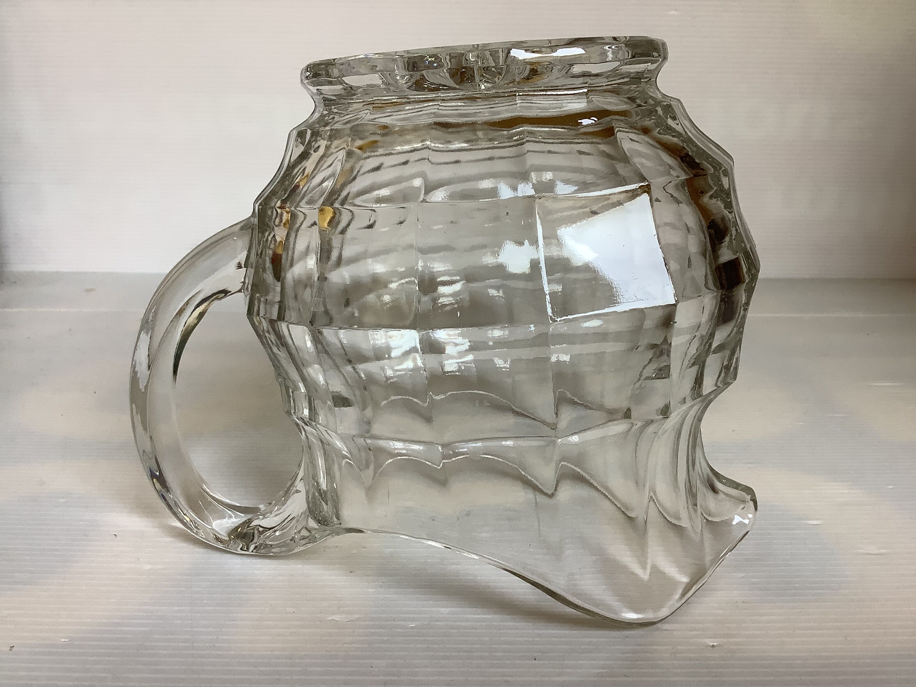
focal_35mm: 31
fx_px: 820
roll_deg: -0.1
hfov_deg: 58.4
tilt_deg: -17.1
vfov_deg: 45.4
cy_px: 344
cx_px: 458
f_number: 2.4
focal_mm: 3.3
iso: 64
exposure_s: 1/50
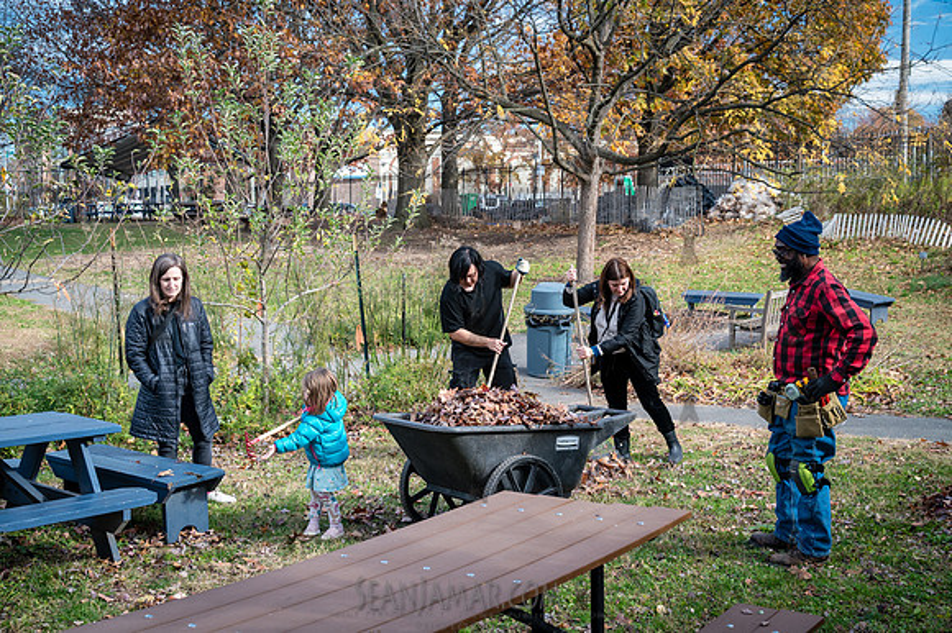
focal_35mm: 42
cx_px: 476
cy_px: 316
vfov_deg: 31.9
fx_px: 1110
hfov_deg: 46.4
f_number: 5.6
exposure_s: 1/320
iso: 1000
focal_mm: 42
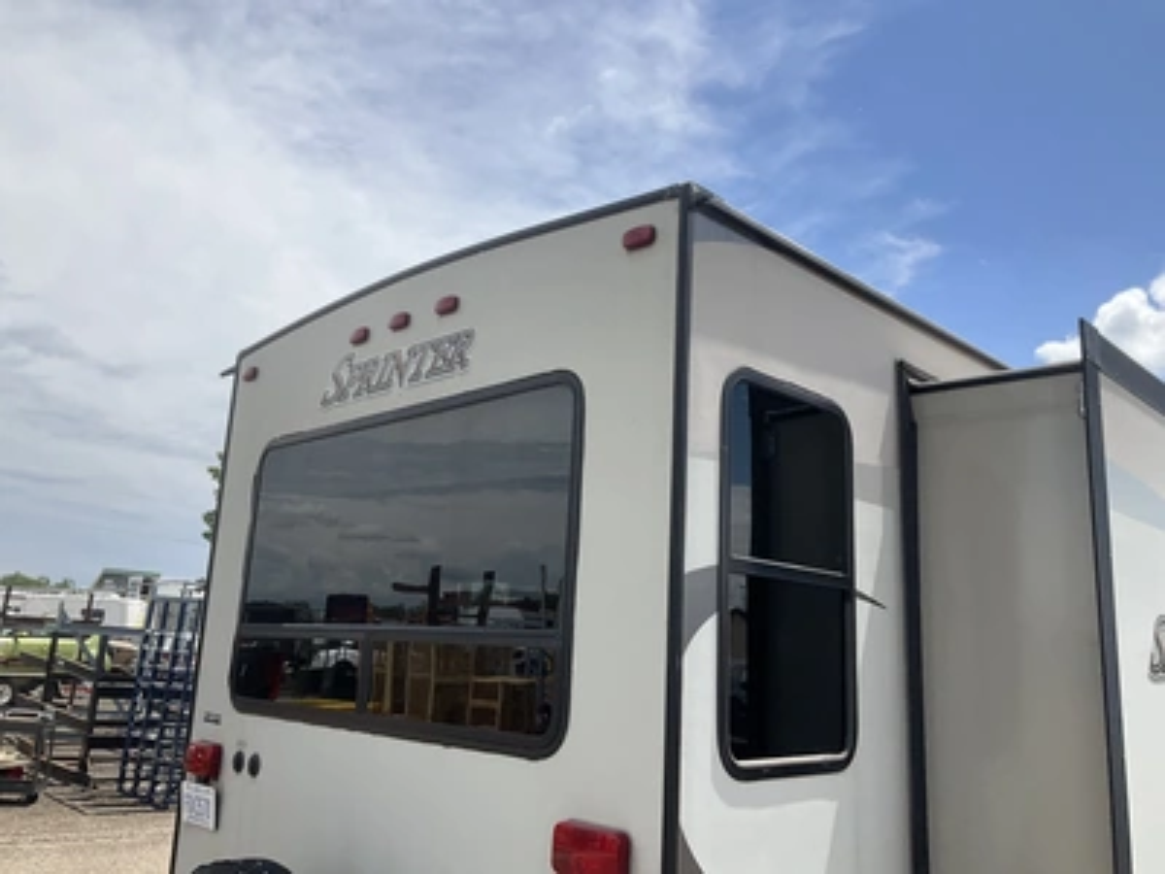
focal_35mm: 29
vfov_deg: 48.2
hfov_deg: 61.7
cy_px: 437
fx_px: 976
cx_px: 582
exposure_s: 1/1786
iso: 25
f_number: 1.8
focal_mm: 3
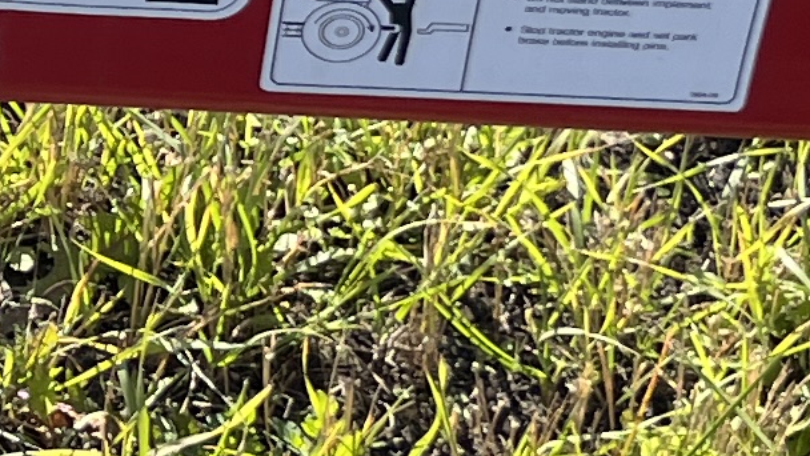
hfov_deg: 10.9
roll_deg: -3.1
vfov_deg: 6.4
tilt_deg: -35.6
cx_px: -500
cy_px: -132
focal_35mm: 188
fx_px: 4038
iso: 50
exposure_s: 1/943
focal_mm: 5.1
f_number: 1.6
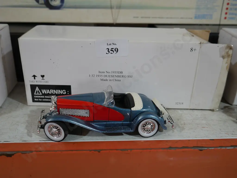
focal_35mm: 36
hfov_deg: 51.3
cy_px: 89
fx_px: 247
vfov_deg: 39.7
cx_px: 118
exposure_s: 1/60
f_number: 4
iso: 500
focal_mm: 18
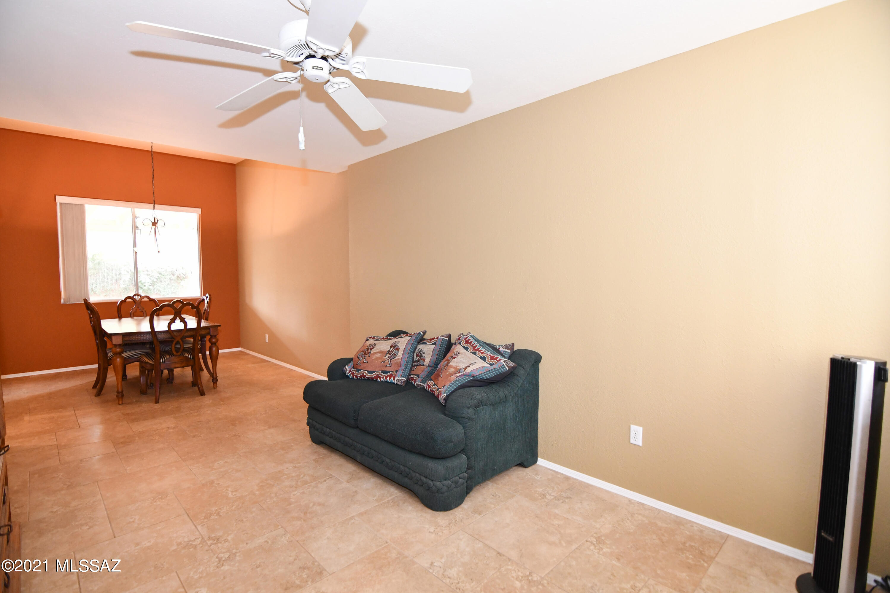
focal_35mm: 16
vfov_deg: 73.7
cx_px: 445
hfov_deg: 96.7
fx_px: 396
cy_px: 296
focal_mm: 11
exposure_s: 1/60
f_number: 4
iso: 1600
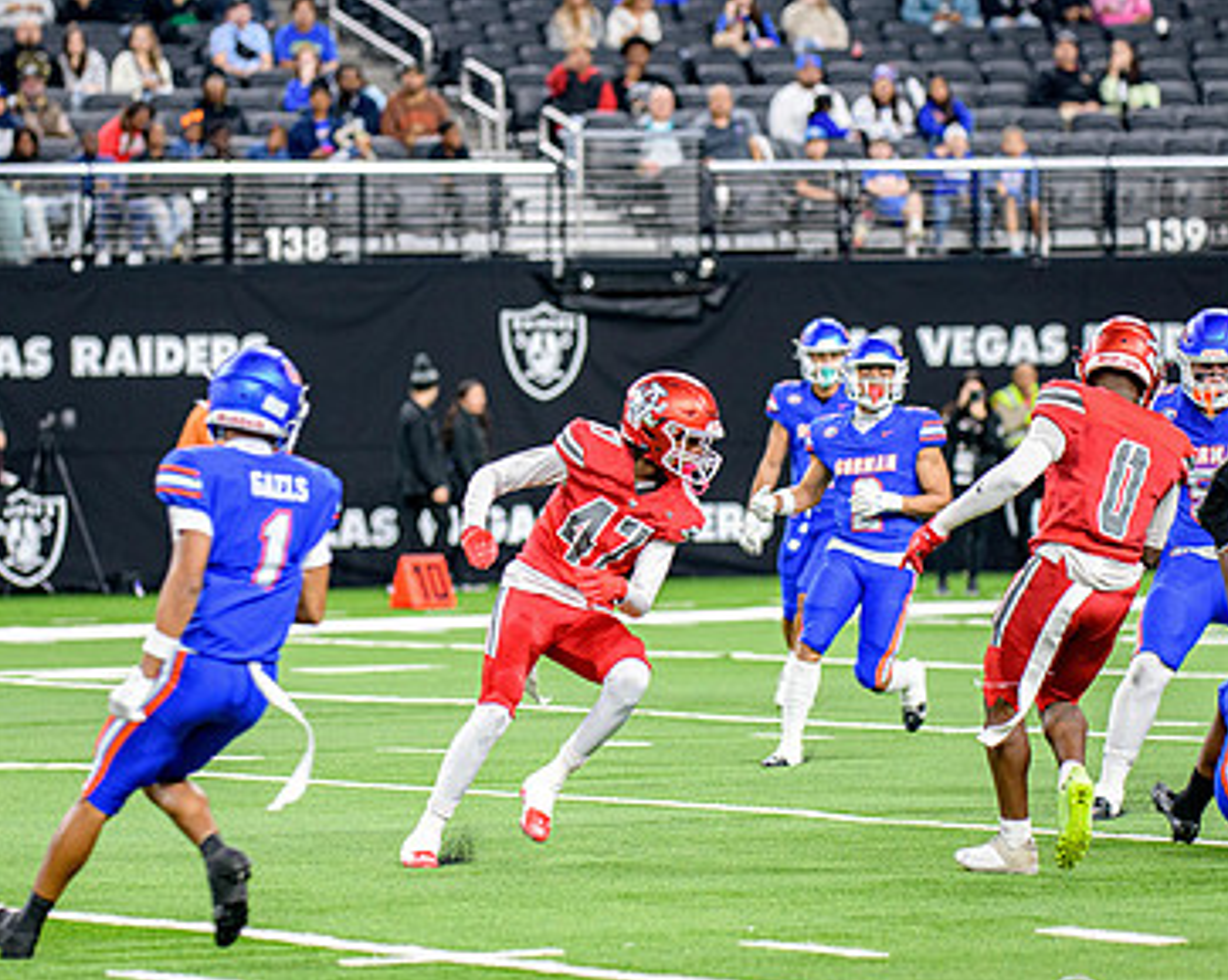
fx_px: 9297
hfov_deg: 7.6
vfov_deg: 6.0
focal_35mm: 256
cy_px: 568
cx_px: 434
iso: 1250
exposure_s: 1/400
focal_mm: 170
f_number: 2.8
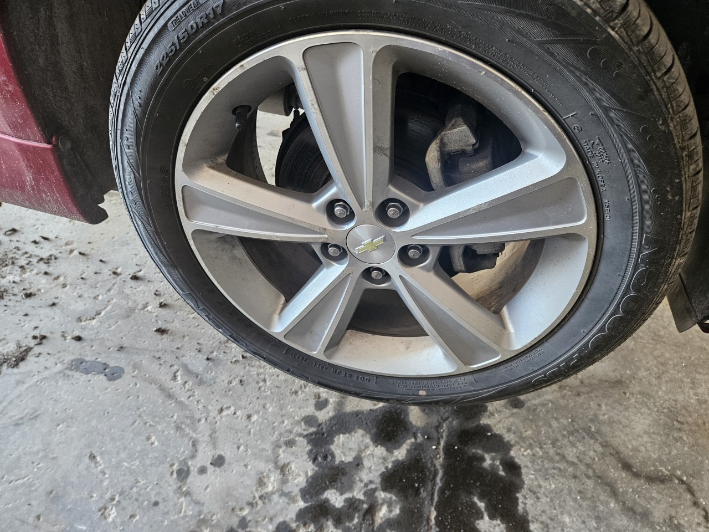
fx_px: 471
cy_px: 266
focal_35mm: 23
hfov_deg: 73.9
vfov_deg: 58.9
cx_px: 354
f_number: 1.8
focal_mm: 5.4
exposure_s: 1/120
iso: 320
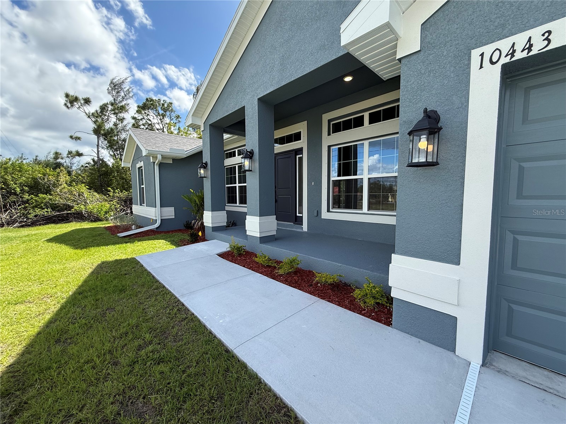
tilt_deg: -3.6
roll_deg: +0.2
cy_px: 212
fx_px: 229
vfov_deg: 85.7
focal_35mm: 14
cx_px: 283
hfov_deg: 102.1
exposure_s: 1/809
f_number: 2.2
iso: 64
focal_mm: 2.22
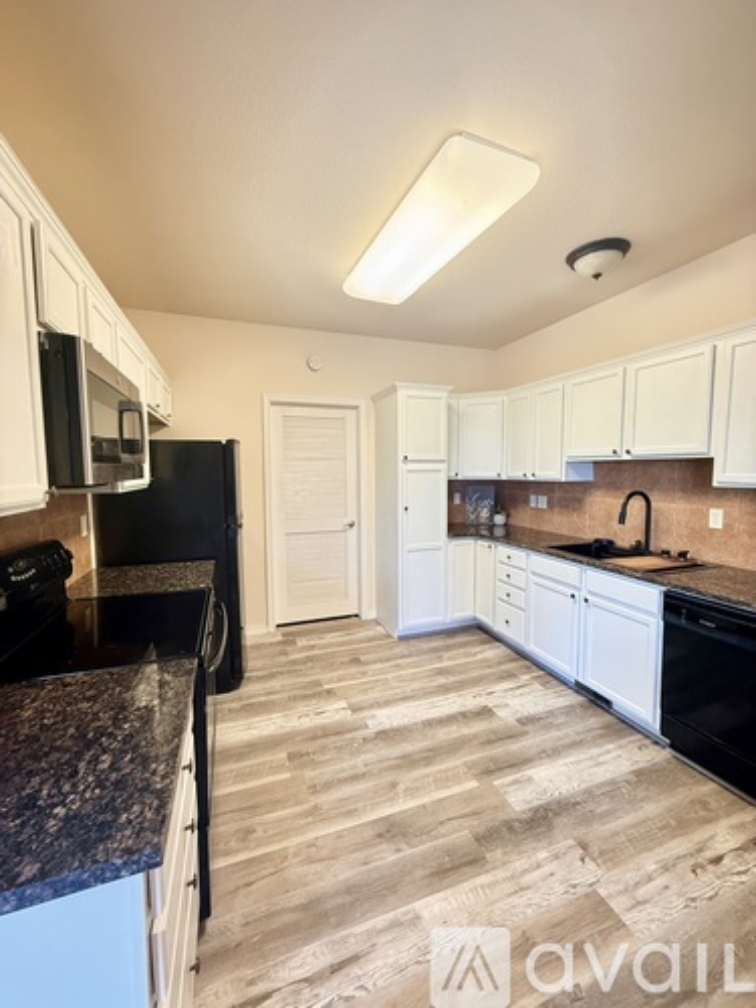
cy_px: 504
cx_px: 378
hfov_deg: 85.7
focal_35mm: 14
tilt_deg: -4.1
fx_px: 408
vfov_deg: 102.1
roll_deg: -0.2
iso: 500
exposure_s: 1/60
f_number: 2.2
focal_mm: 2.22
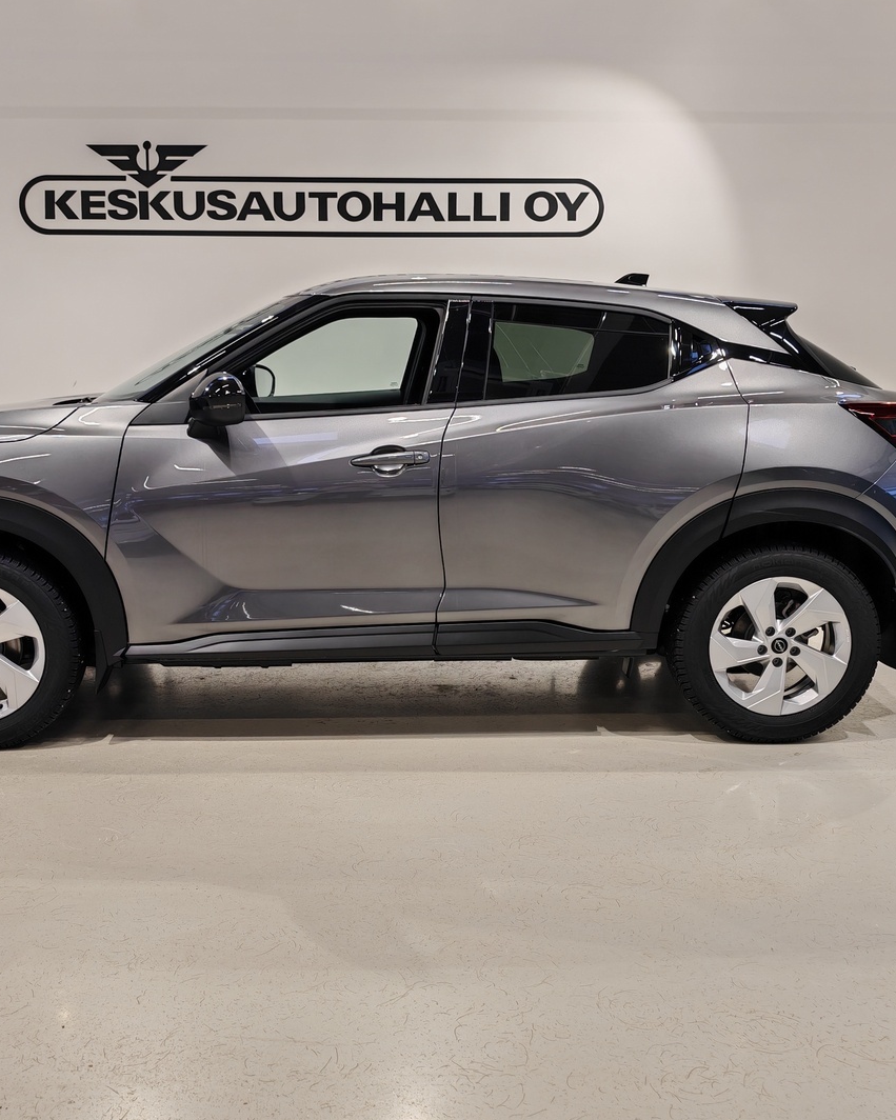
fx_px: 1227
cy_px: 565
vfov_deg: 49.1
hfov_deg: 40.0
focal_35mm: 37
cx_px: 380
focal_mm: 5.4
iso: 100
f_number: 1.6
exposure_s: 1/100
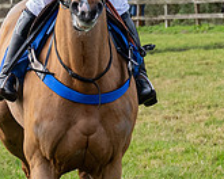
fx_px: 3441
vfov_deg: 3.0
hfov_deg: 3.7
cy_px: 16
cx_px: 134
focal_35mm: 519
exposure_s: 1/800
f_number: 5
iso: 800
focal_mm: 70
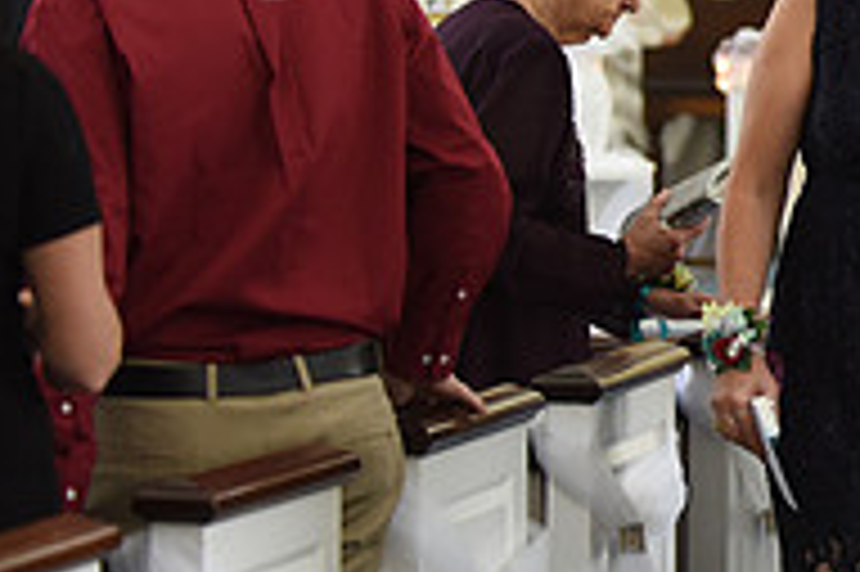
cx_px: 1216
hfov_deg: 8.3
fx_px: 5800
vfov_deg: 5.6
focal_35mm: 243
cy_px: 169
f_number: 2.8
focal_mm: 80
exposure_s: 1/125
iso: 1600
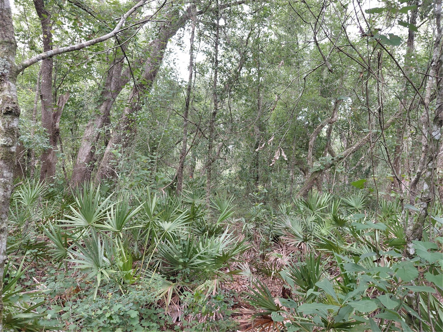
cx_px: 222
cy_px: 166
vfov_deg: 54.9
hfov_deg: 69.4
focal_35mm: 25
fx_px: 320
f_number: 1.8
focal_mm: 4.69
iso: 64
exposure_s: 1/120
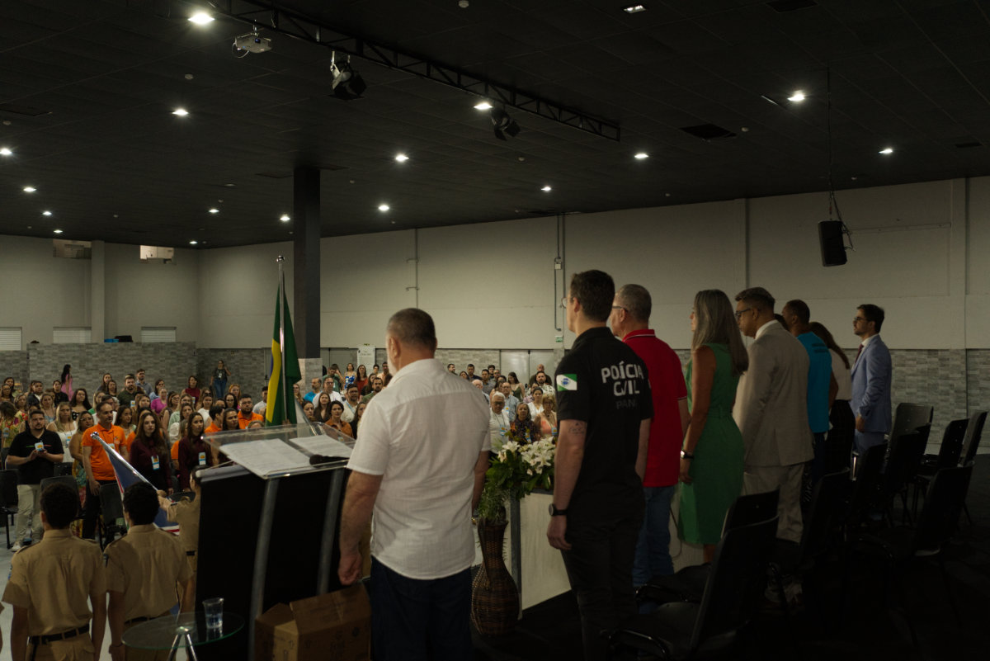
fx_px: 963
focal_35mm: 35
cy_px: 330
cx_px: 495
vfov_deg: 37.9
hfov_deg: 54.4
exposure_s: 1/100
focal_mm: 35
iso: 4000
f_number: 4
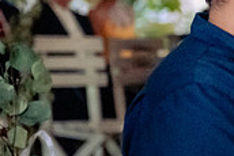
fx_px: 1535
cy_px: 55
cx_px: 354
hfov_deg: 8.5
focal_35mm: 236
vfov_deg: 5.8
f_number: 2.8
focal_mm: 70
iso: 6400
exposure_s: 1/125
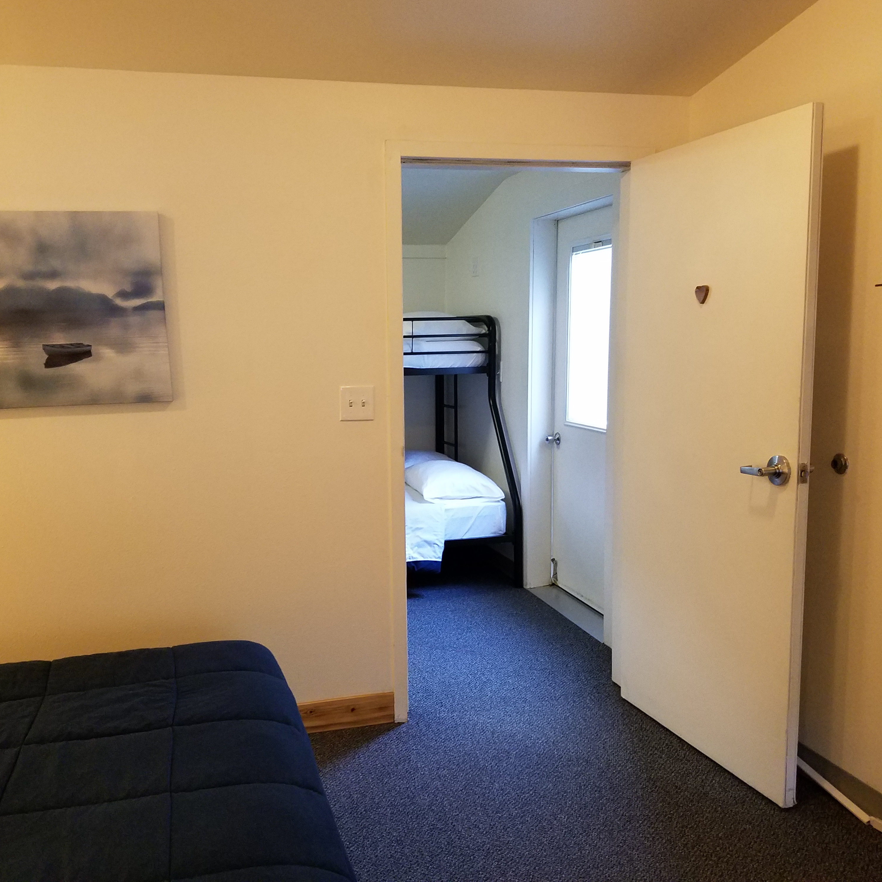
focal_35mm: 31
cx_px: 404
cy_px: 436
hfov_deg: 52.5
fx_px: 894
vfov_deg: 52.5
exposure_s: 1/24
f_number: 1.7
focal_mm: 4.2
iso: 250
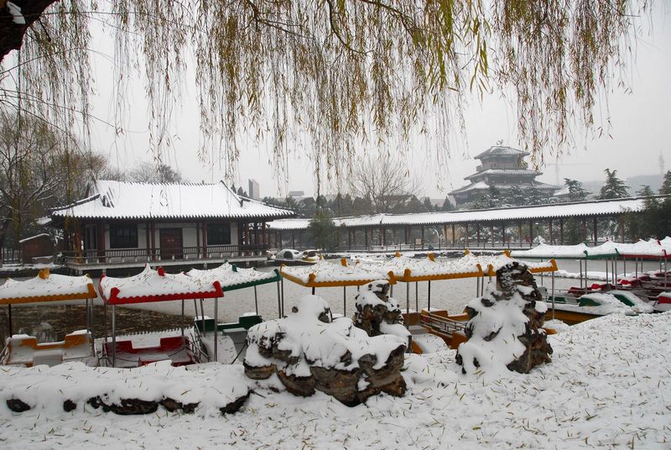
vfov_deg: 48.1
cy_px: 225
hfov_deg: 67.3
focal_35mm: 27
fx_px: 504
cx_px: 336
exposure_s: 1/640
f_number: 5.6
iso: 250
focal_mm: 18
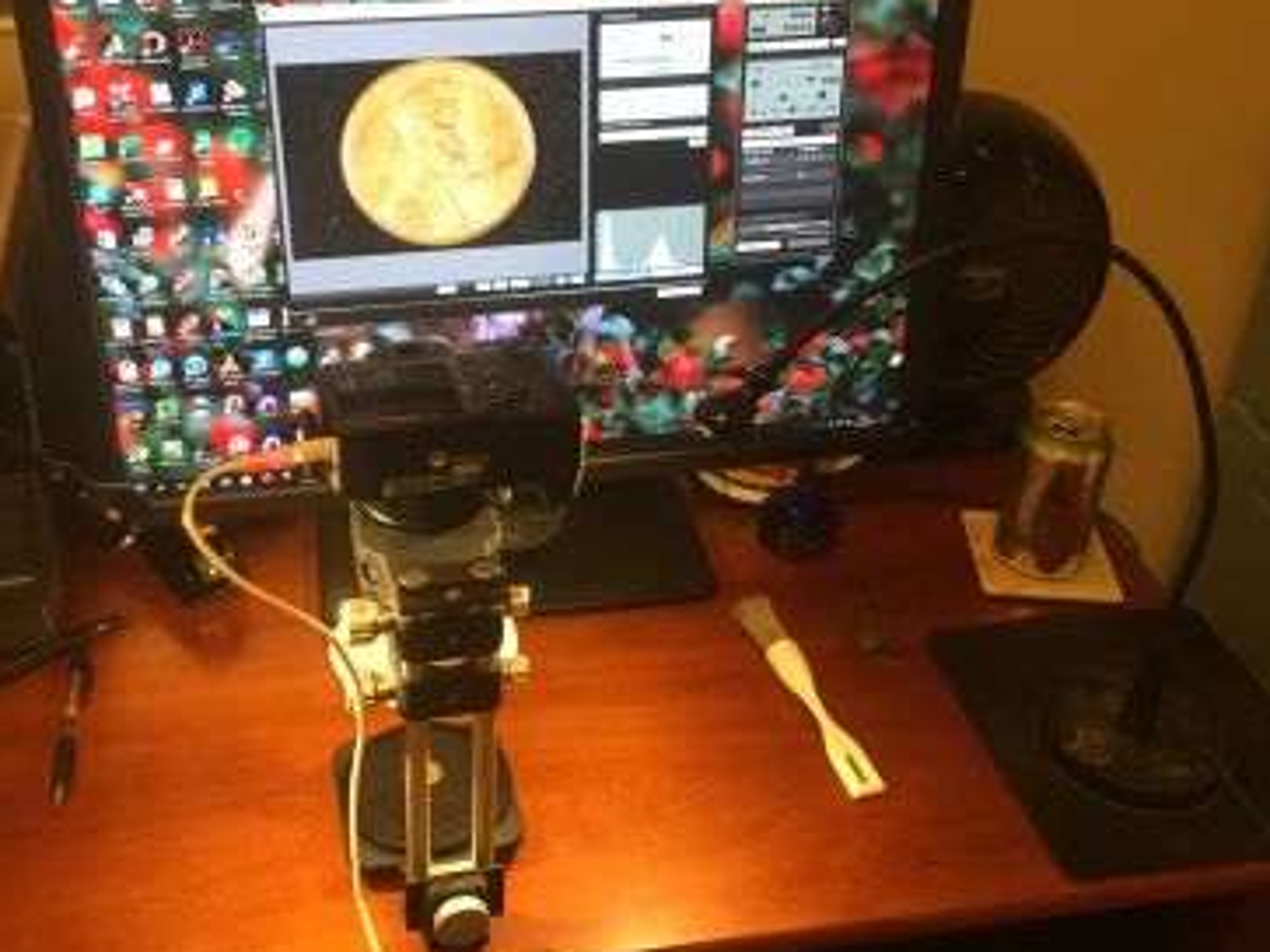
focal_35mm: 40
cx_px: 581
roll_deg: -2.8
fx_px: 1467
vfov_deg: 35.9
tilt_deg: -30.0
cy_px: 397
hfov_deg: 46.8
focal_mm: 4.15
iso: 200
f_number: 2.2
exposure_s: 1/30
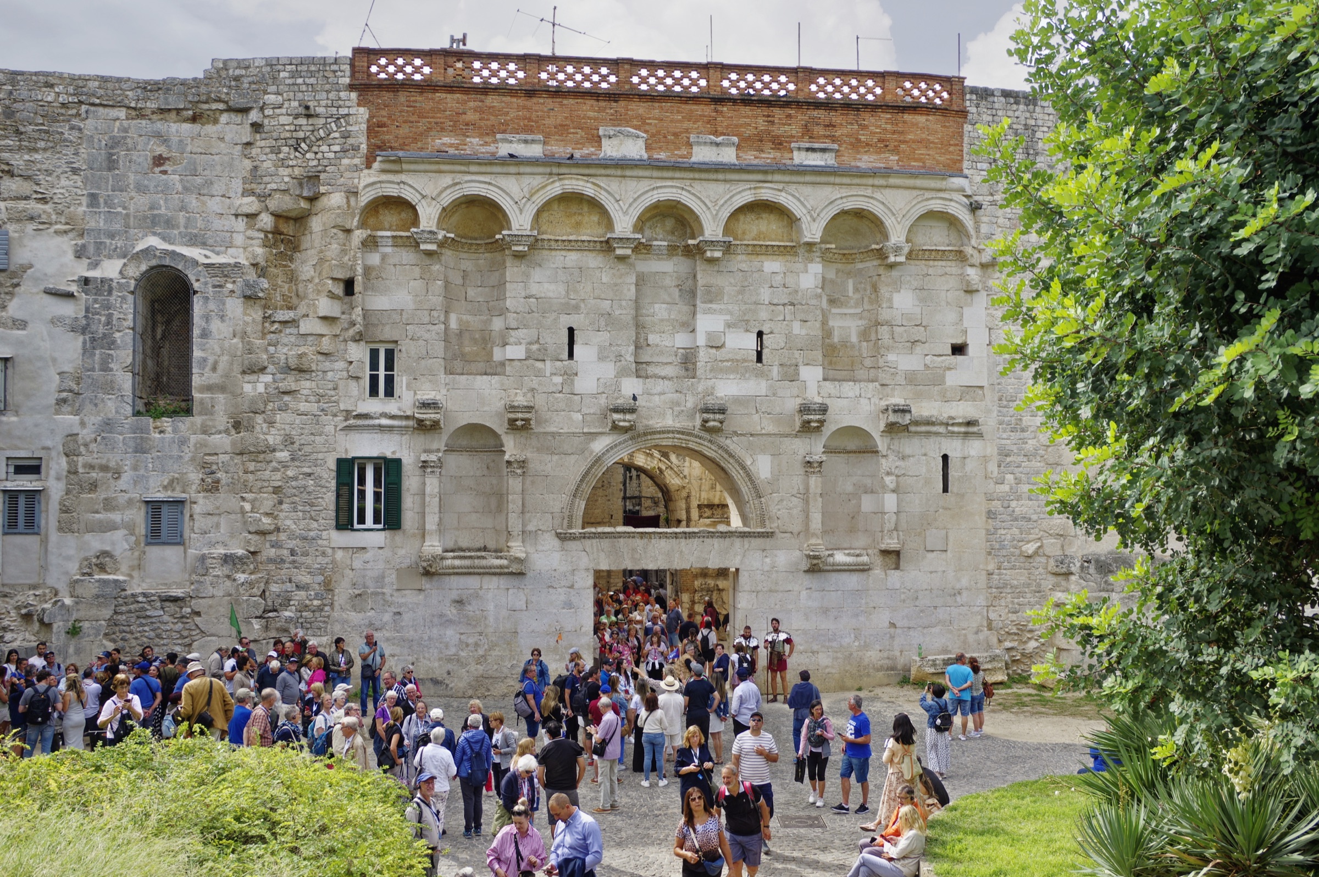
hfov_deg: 62.0
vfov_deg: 43.5
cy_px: 438
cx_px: 660
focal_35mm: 30
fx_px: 1098
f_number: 10
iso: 100
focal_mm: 20
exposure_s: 1/50
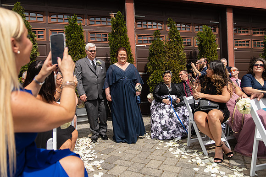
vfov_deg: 53.2
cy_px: 88
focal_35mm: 24
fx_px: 177
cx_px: 133
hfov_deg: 73.7
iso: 125
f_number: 2.8
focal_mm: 24
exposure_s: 1/2000
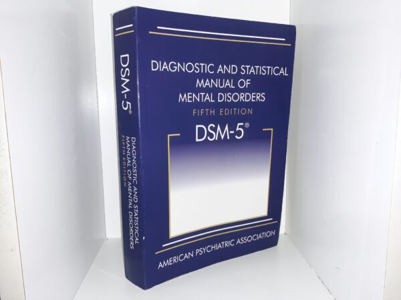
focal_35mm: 28
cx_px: 200
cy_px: 150
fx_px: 324
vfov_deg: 49.7
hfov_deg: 63.4
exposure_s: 1/120
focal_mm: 3.7
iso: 80
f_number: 1.7
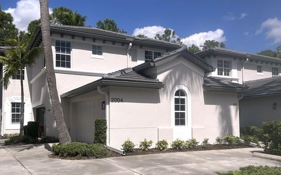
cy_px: 107
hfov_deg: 55.3
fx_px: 268
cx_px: 138
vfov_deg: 36.1
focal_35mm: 35
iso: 80
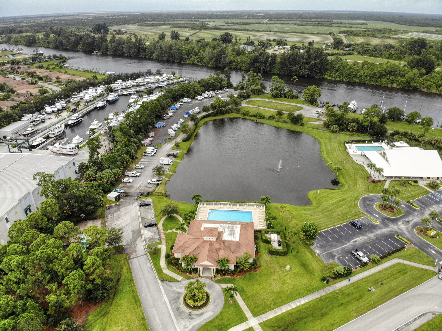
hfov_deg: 71.6
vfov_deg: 56.8
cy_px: 166
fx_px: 306
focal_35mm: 24
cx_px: 221
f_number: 2.8
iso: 100
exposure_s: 1/500
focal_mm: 4.5
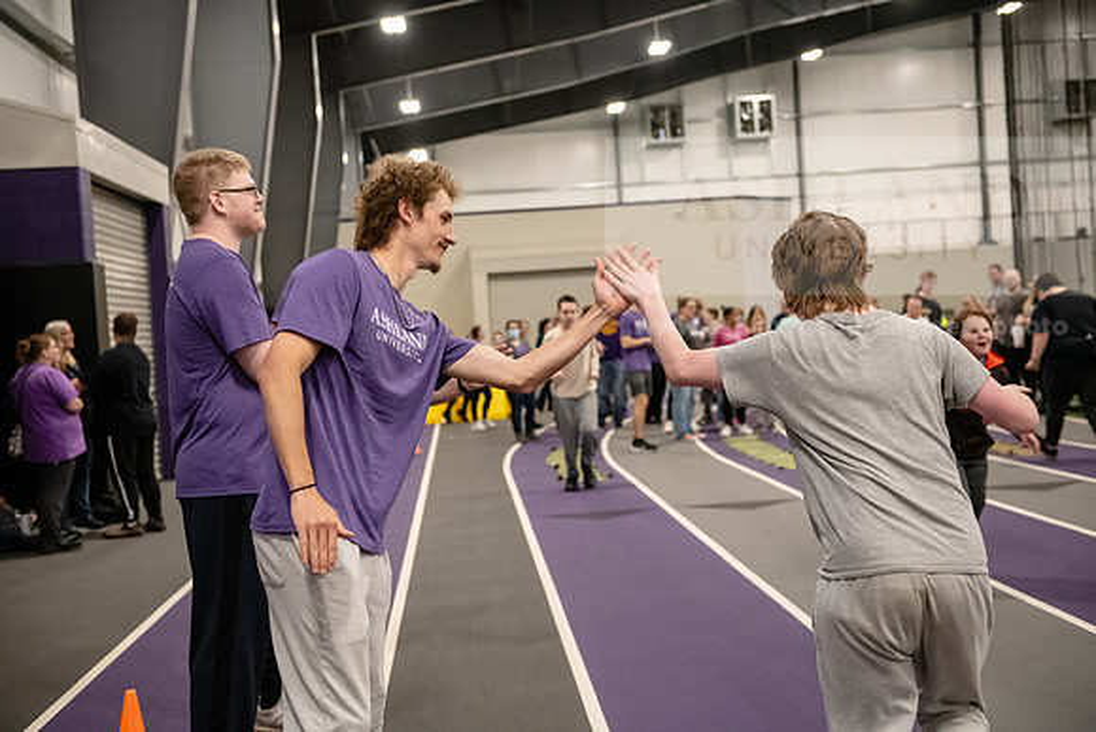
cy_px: 366
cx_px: 548
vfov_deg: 26.0
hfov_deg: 38.2
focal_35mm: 52
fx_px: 1583
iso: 4000
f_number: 3.2
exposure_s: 1/320
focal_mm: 52
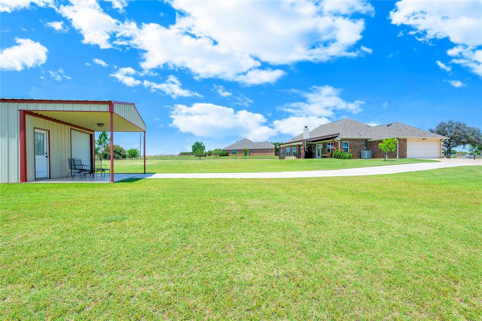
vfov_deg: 73.7
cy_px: 160
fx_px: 214
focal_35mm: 16
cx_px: 241
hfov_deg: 96.8
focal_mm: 16
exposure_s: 1/640
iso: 500
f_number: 8
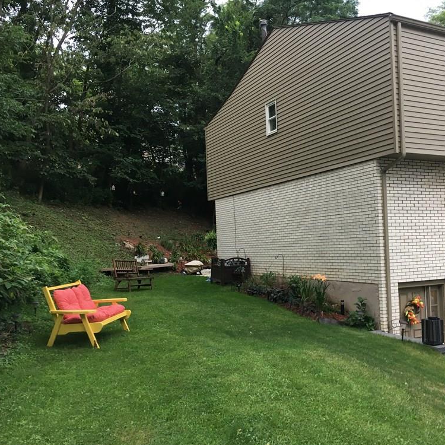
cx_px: 292
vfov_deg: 47.2
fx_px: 509
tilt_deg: +1.9
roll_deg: +1.2
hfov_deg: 46.6
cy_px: 225
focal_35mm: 35
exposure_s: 1/30
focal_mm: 4.15
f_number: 2.2
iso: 32
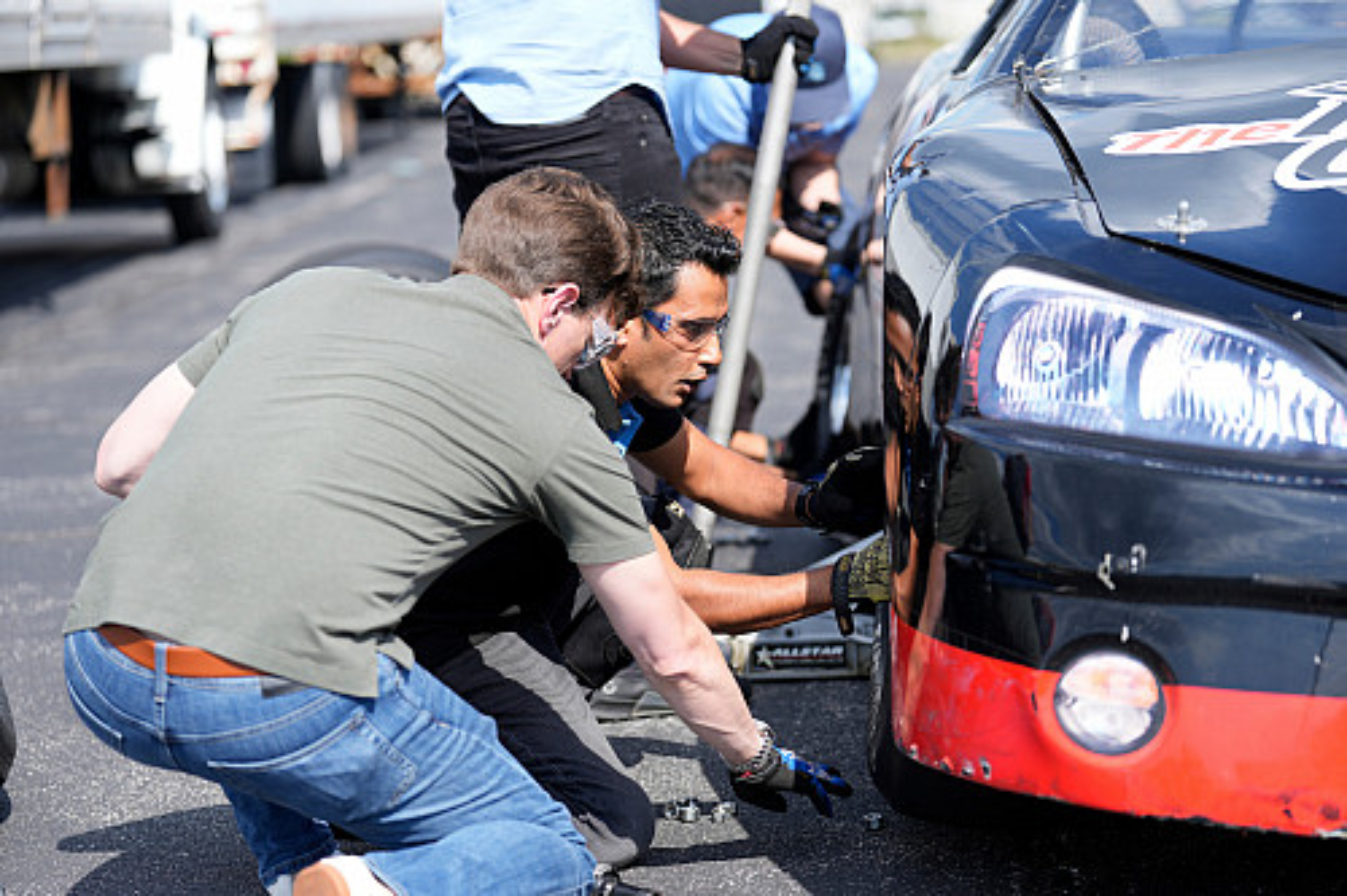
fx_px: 3516
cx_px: 674
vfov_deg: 14.5
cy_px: 448
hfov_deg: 21.7
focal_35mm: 94
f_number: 2.8
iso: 160
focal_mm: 94
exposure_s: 1/1600
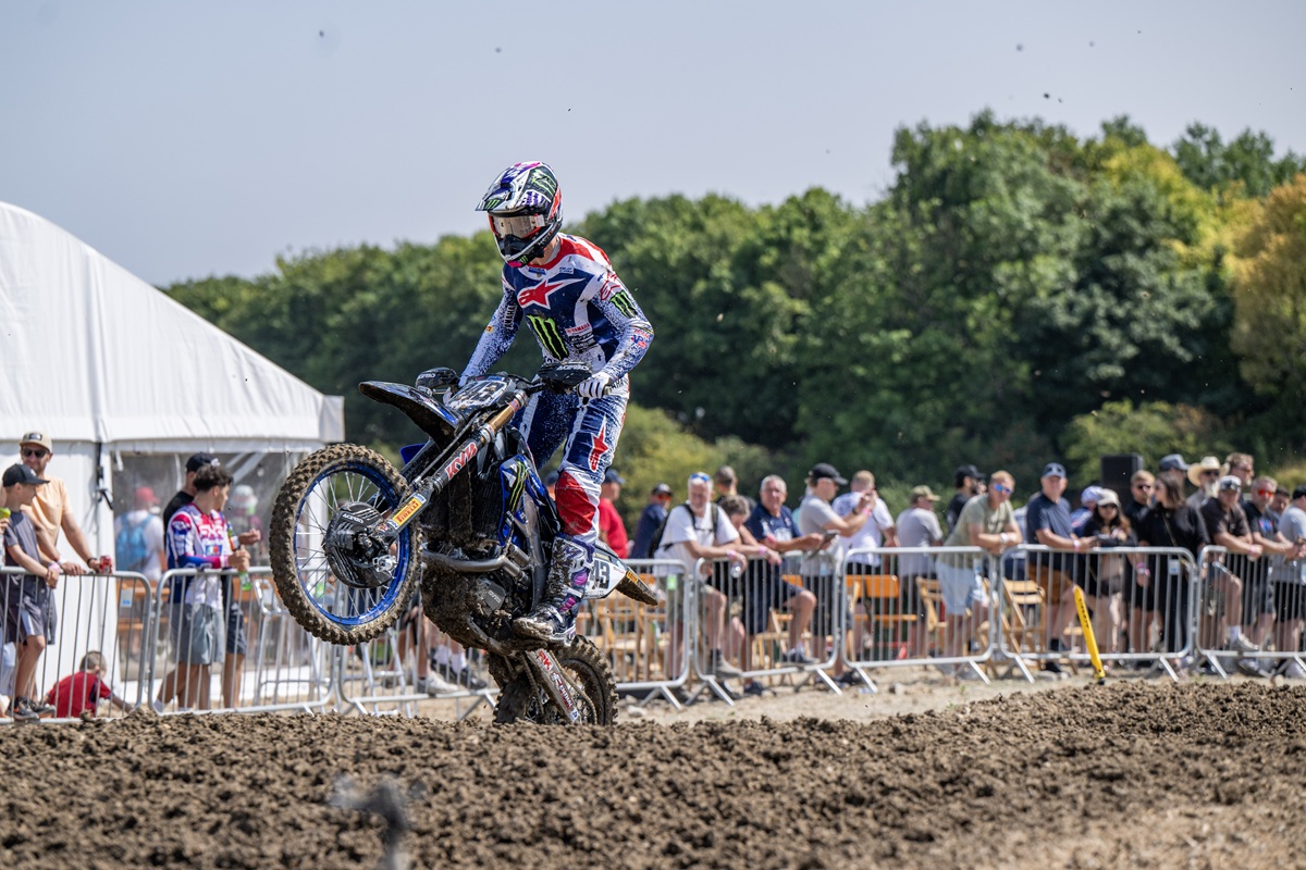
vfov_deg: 11.0
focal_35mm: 125
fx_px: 4534
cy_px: 435
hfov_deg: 16.4
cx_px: 653
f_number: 4
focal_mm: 125
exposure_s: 1/2500
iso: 200
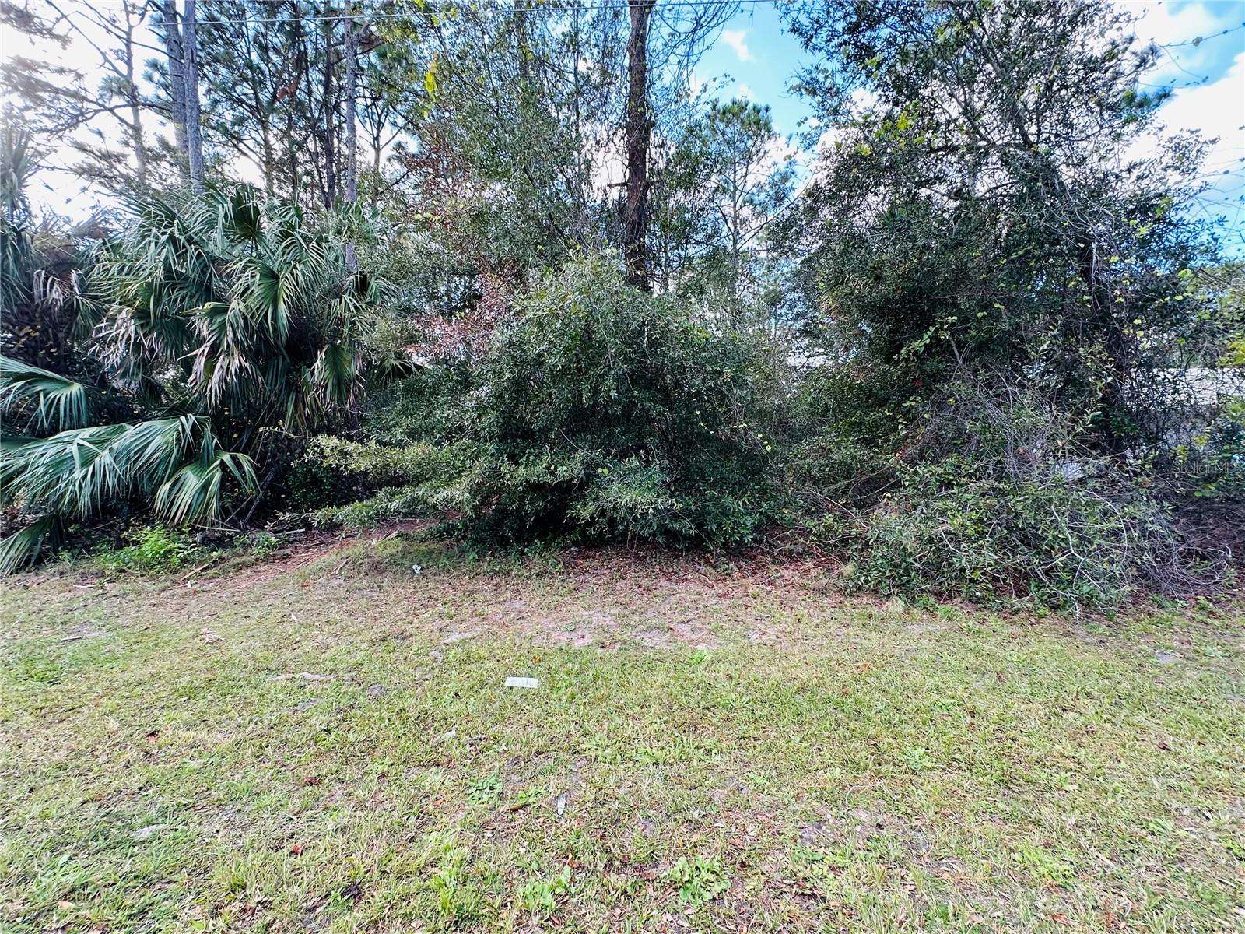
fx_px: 504
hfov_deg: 102.1
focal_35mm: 14
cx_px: 622
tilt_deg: -0.5
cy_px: 467
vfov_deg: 85.7
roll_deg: -0.1
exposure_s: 1/99
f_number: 2.2
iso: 50
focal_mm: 2.22
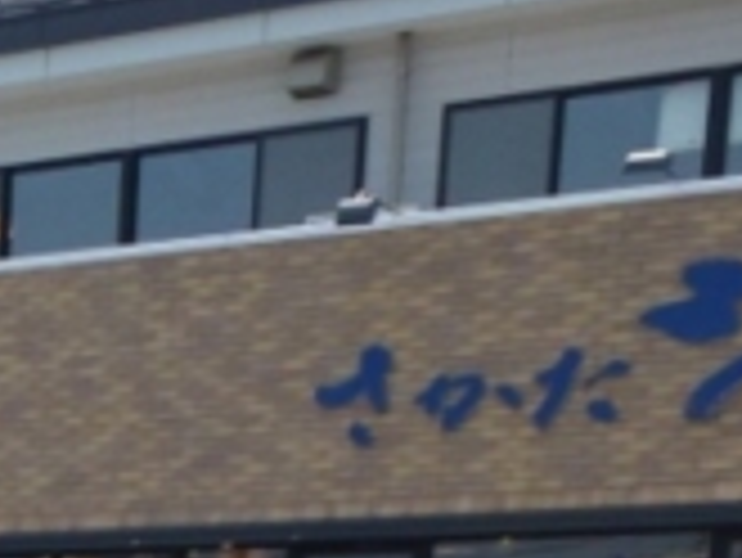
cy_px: 1256
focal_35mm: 121
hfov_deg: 12.9
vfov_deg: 10.8
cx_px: -967
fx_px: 2596
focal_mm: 4.3
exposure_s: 1/500
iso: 100
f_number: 4
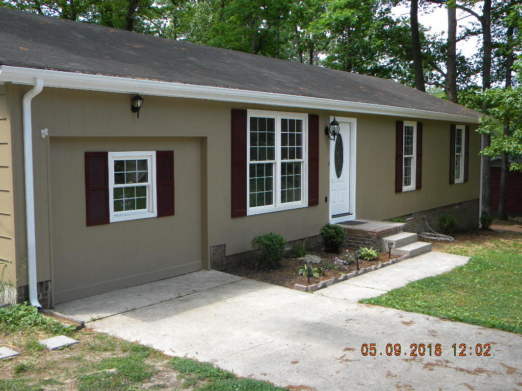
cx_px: 261
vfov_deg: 39.7
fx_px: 543
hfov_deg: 51.4
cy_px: 196
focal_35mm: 36
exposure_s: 1/227
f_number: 3.7
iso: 110
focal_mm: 6.4
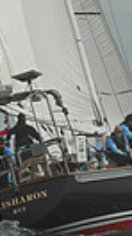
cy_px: -179
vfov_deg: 6.5
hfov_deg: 3.8
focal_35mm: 323
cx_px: 56
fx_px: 2015
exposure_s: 1/1250
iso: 320
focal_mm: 70
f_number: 13
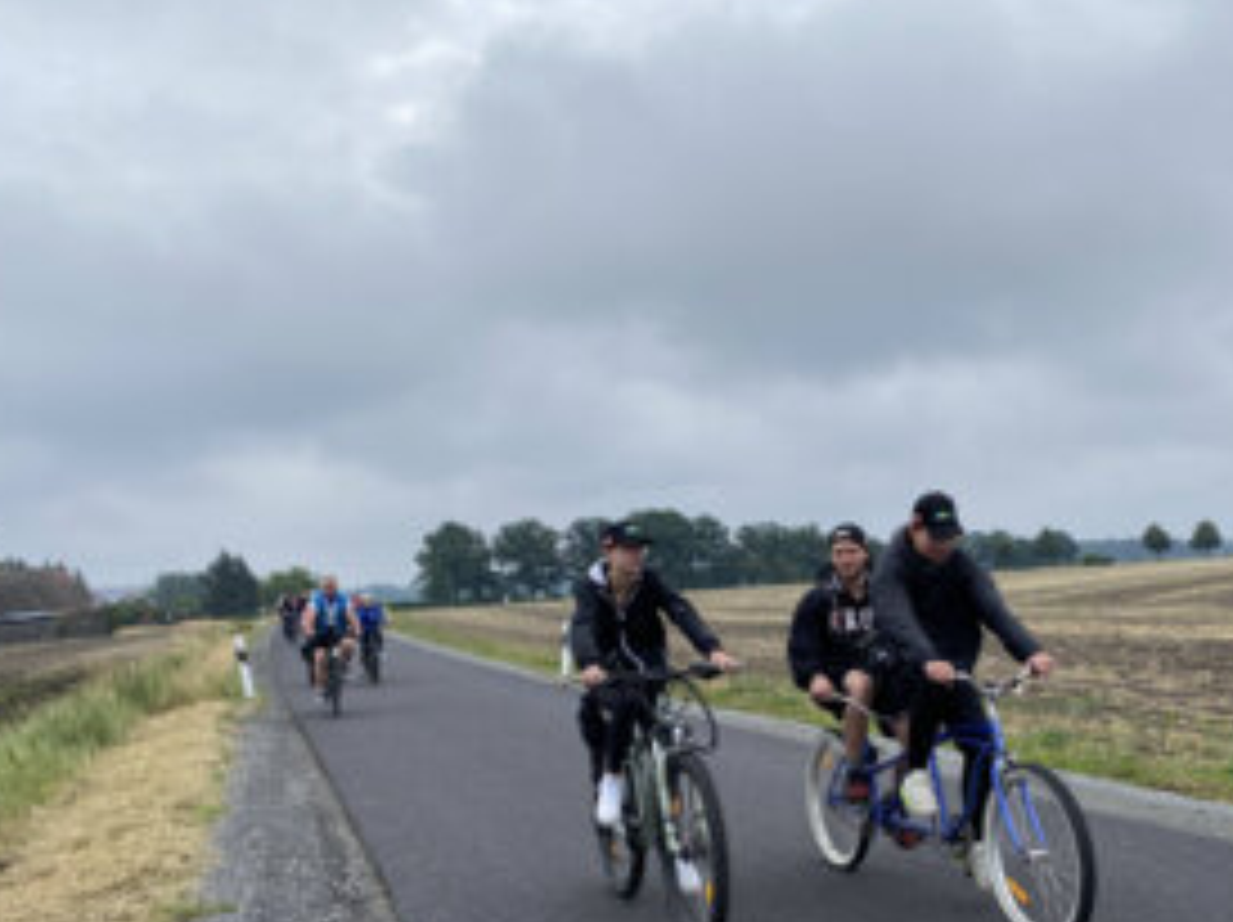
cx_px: 832
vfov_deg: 37.3
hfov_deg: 48.1
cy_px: 616
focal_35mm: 38
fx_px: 1352
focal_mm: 4.2
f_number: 1.8
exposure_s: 1/2817
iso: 32
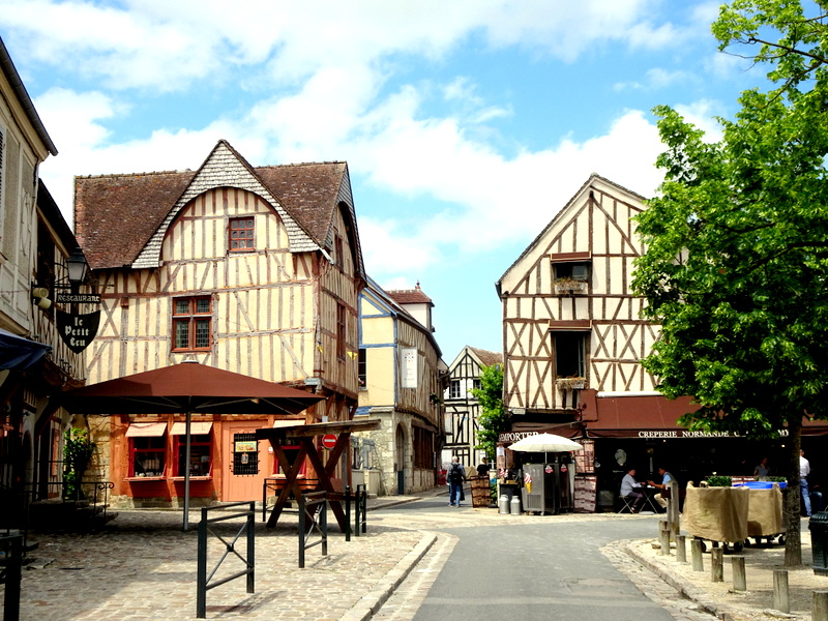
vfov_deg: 33.6
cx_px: 414
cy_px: 310
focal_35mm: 43
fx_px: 1029
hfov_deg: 43.9
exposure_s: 1/640
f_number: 4
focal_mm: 7.3
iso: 80
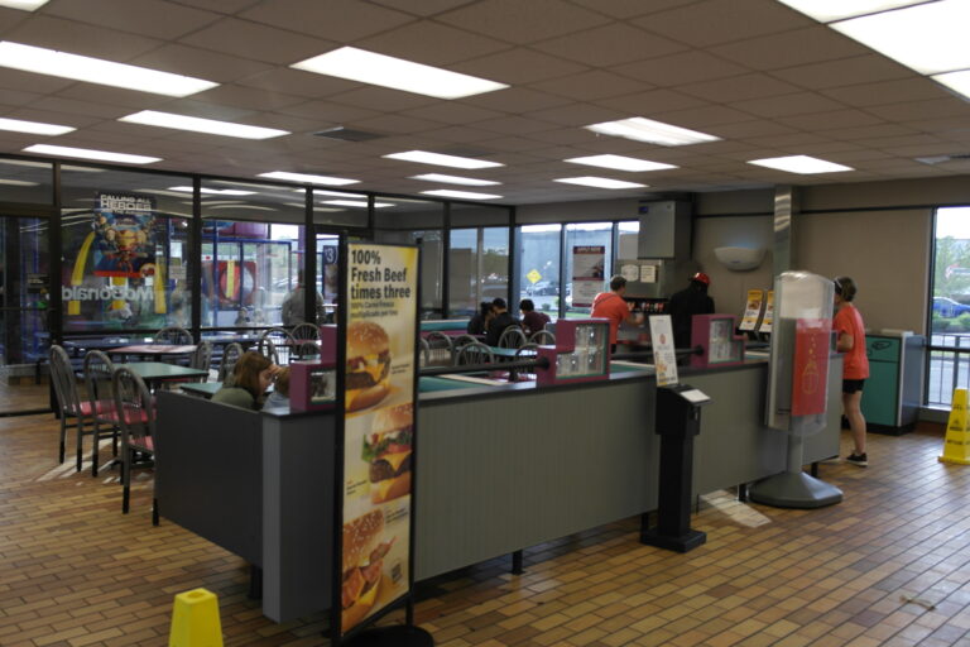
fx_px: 808
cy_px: 324
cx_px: 485
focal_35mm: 30
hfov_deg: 61.9
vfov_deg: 43.6
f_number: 3.5
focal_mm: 20
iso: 200
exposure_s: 1/80
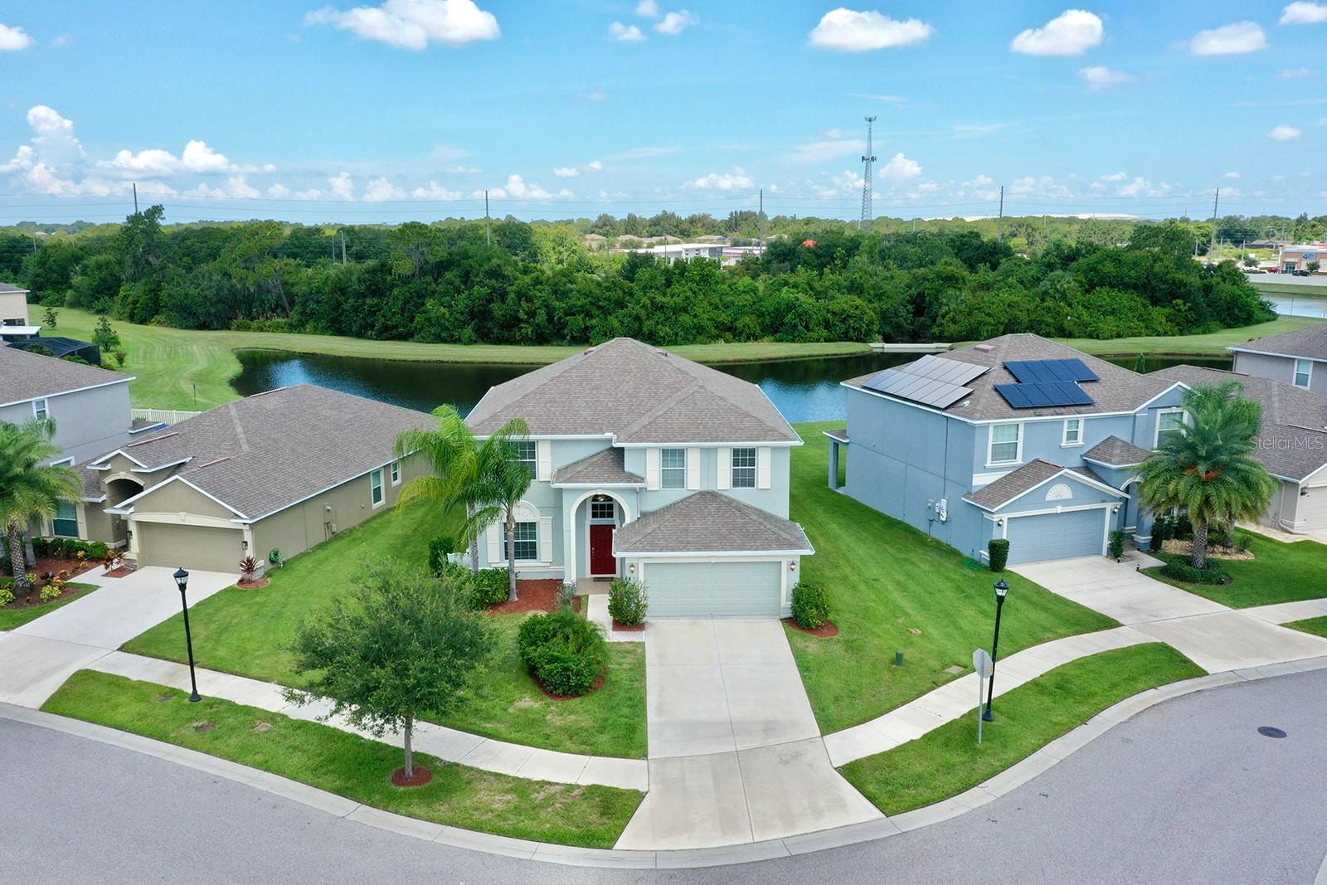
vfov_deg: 46.4
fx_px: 1032
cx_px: 664
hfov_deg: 65.5
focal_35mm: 28
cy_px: 442
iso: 100
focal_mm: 10.26
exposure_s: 1/100
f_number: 10
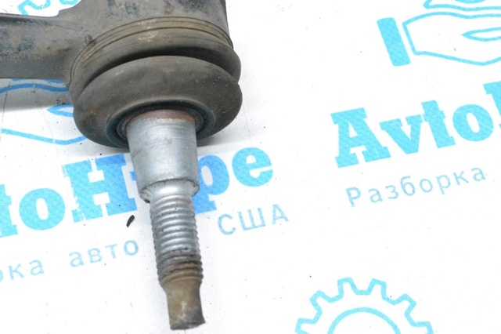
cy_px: 167
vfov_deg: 17.5
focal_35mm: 78
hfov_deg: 26.0
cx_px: 250
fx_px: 1085
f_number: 9
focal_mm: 52
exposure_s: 1/160
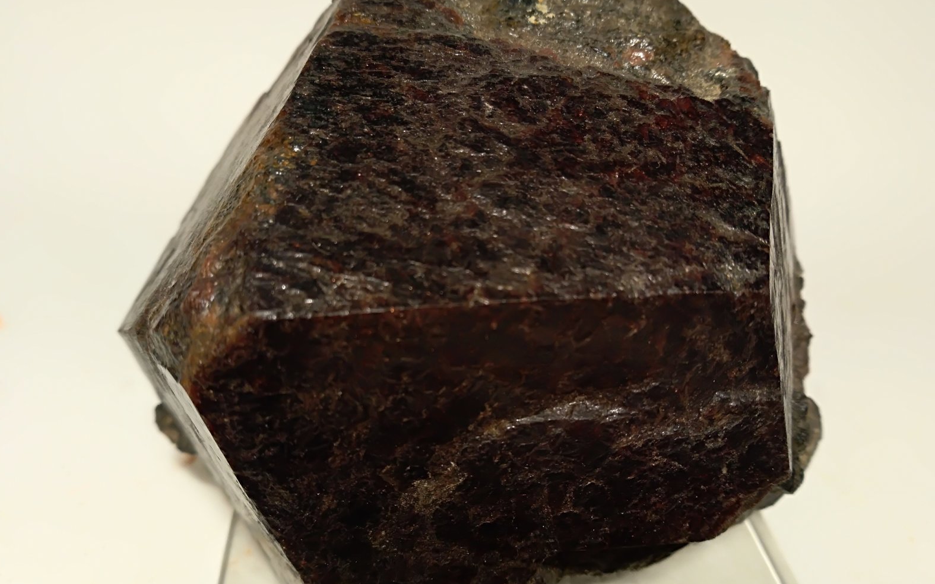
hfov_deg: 66.5
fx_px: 713
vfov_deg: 44.5
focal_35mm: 28
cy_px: 306
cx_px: 470
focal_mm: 3.54
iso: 156
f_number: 2
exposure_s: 1/30
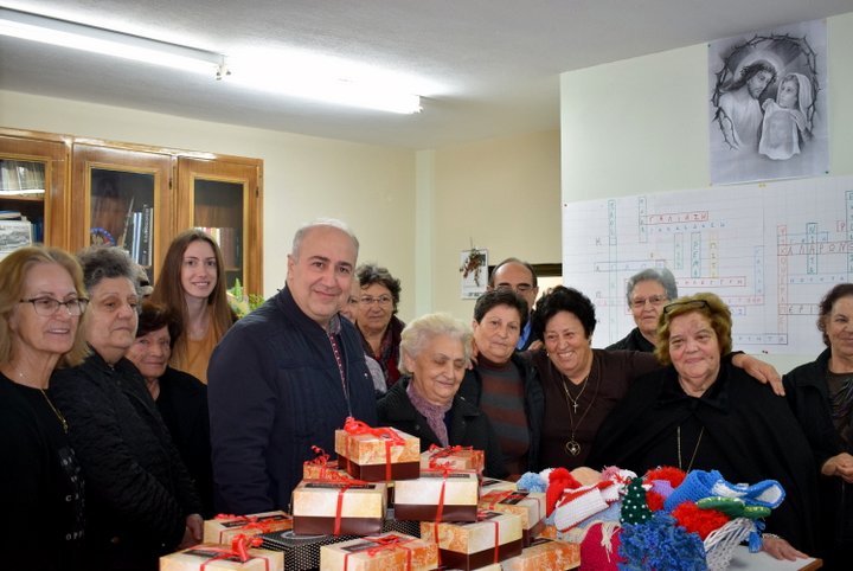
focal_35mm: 38
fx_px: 890
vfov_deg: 35.6
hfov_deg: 51.2
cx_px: 426
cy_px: 286
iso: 800
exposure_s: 1/80
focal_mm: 25
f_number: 4.5
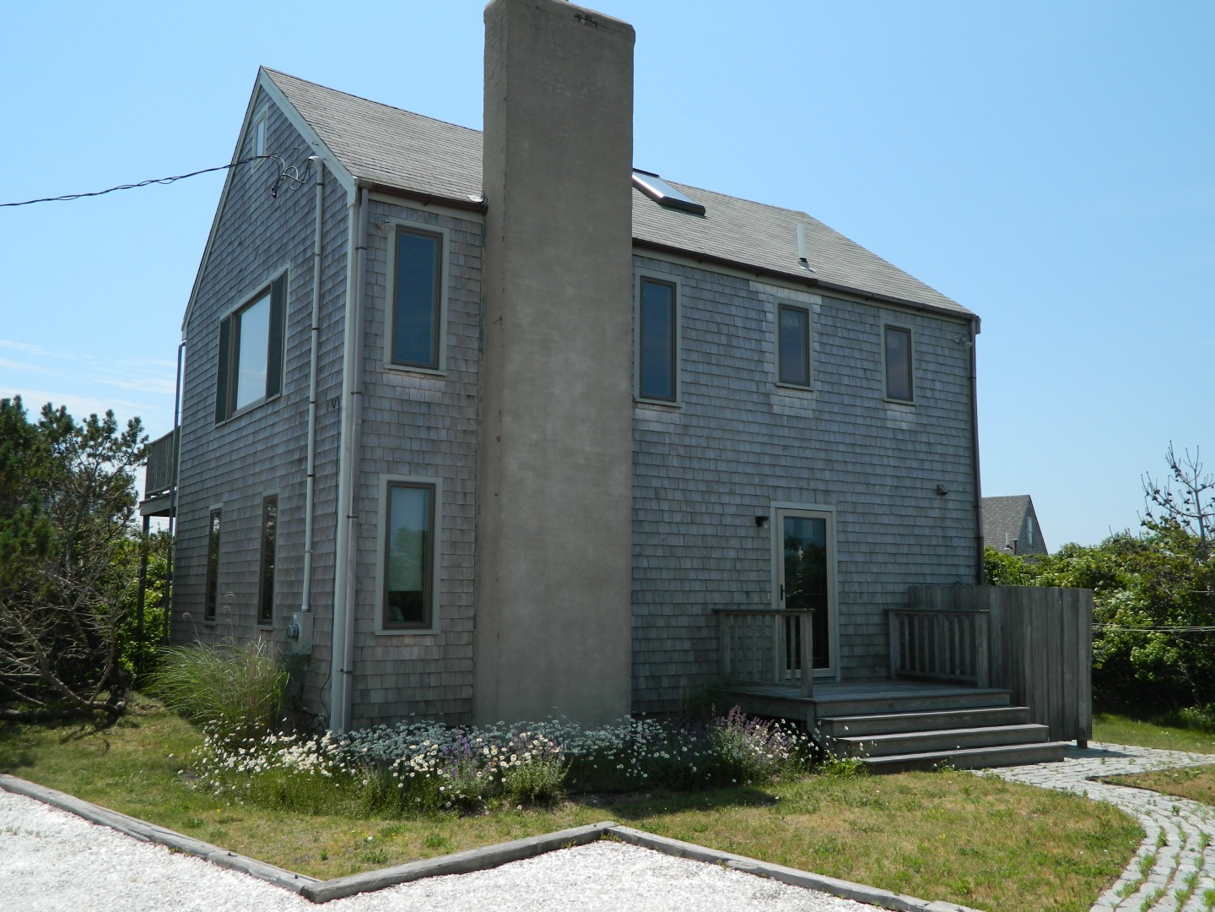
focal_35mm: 31
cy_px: 456
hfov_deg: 58.4
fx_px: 1088
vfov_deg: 45.4
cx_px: 608
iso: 80
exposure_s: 1/1000
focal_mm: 5.6
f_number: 3.2
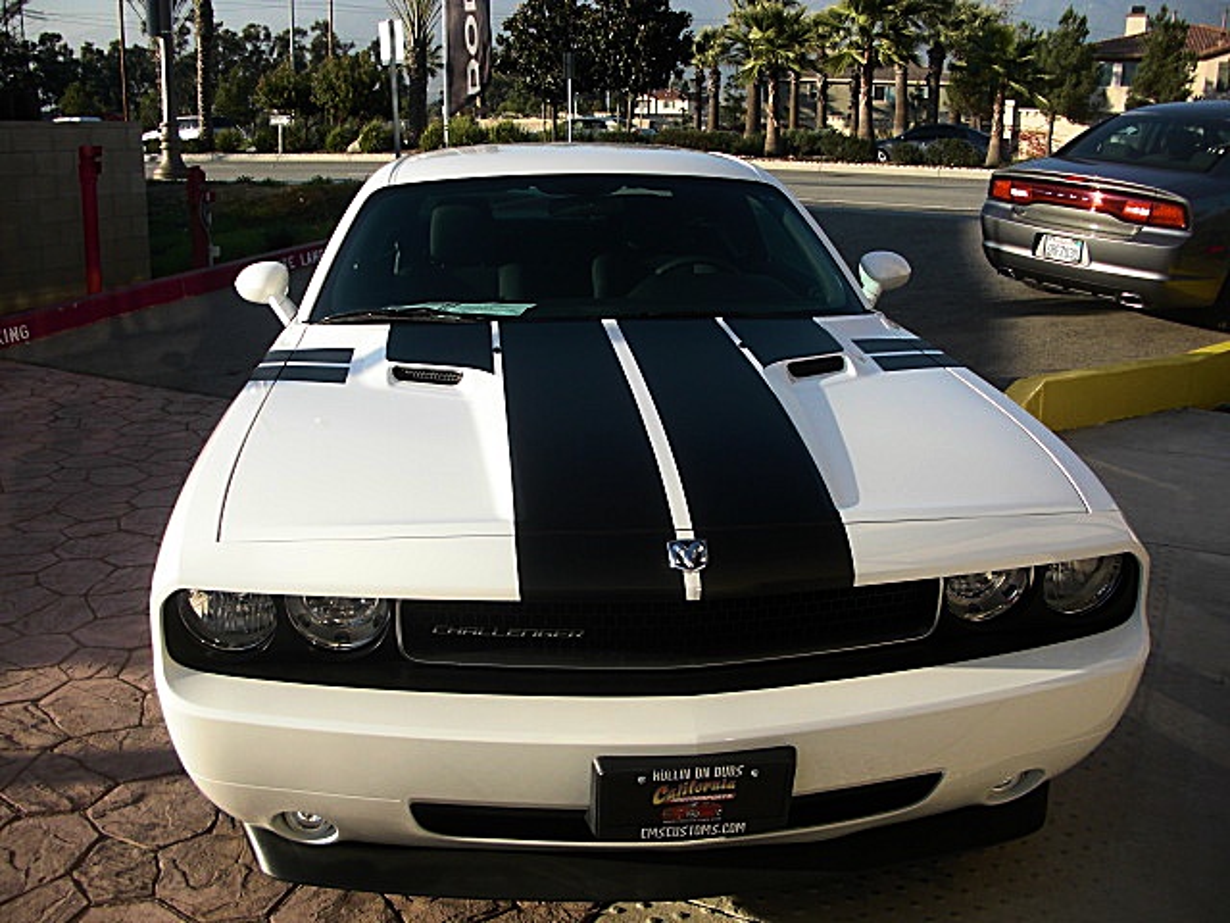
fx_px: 1279
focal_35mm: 36
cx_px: 615
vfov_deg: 39.7
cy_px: 462
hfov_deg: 51.4
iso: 50
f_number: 2.8
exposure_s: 1/640
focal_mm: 6.3
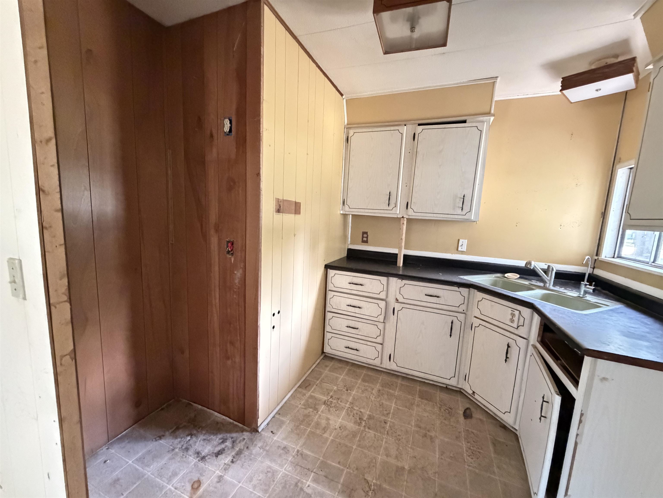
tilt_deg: -6.2
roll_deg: -2.2
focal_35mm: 14
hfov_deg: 102.1
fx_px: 268
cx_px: 332
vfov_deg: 85.7
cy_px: 249
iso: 1250
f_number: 2.2
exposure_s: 1/57
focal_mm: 2.22
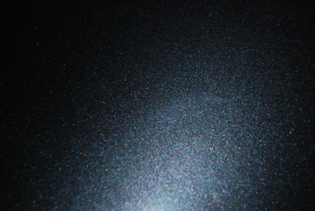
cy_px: 106
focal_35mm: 60
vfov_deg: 22.7
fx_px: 526
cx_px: 158
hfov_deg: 33.4
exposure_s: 1/125
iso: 100
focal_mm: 40
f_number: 5
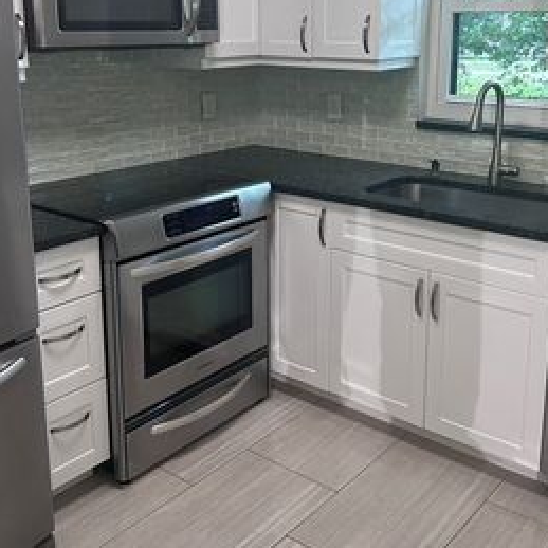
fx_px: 734
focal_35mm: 41
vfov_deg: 40.4
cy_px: 183
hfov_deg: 40.9
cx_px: 307
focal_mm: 6.86
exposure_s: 1/120
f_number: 1.78
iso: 200
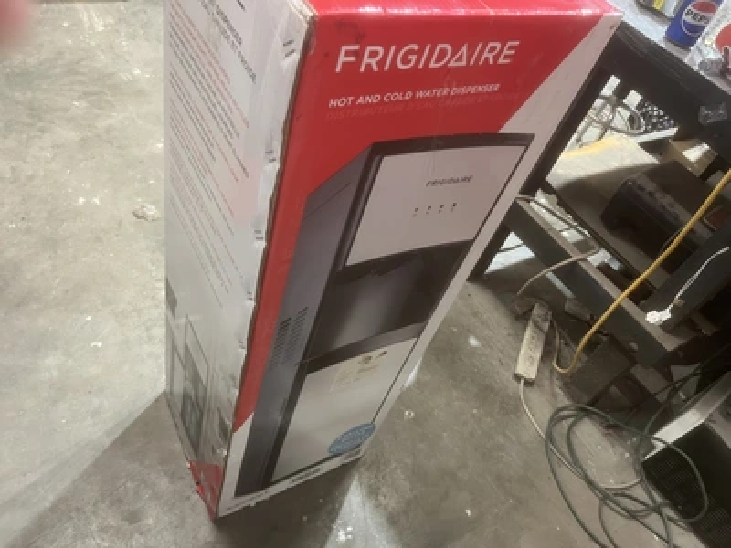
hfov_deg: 67.3
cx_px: 366
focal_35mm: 26
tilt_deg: -44.4
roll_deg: -20.5
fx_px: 549
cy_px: 274
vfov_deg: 53.1
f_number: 1.6
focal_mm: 5.1
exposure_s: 1/60
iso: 250
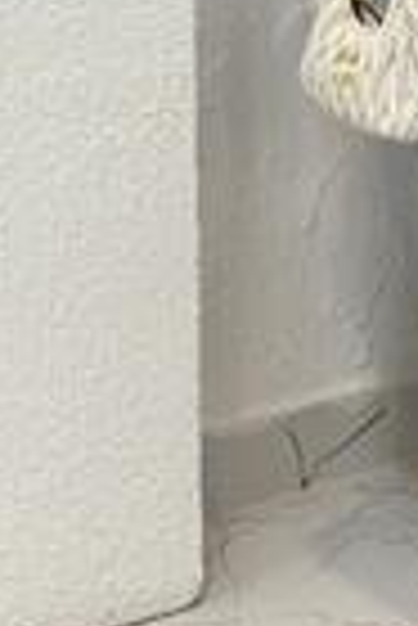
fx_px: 2797
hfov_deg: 8.4
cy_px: -218
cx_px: 530
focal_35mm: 161
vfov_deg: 12.3
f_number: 2
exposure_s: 1/100
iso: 125
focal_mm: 6
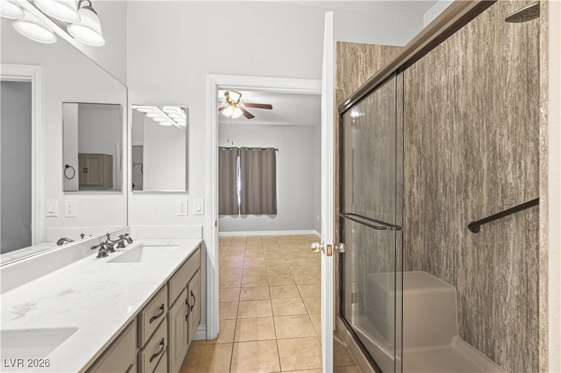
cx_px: 280
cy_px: 186
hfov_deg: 98.6
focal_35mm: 16
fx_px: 241
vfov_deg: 75.4
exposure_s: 1
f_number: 8
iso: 500
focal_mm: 15.5
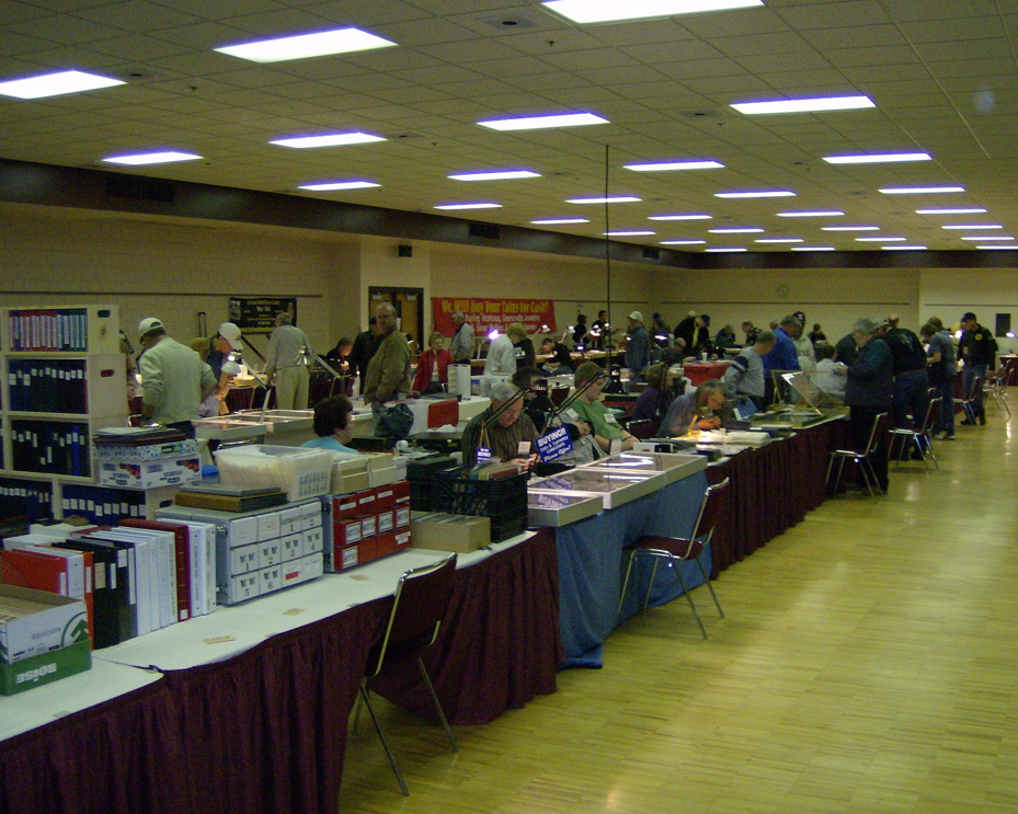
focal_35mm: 38
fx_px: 1145
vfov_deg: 39.2
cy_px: 408
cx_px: 507
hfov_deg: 47.9
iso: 200
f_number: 2.8
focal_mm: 6
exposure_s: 1/60
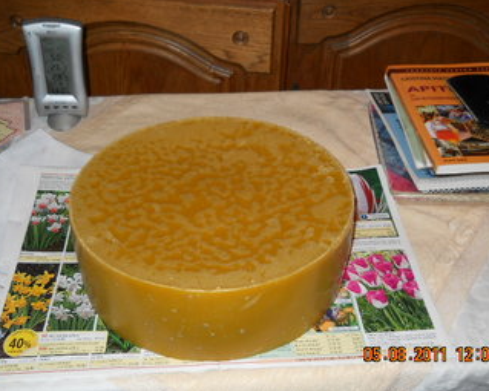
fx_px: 637
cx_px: 251
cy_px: 196
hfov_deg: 42.0
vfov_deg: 34.1
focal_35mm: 44
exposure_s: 1/30
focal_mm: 6.72
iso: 80
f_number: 3.1
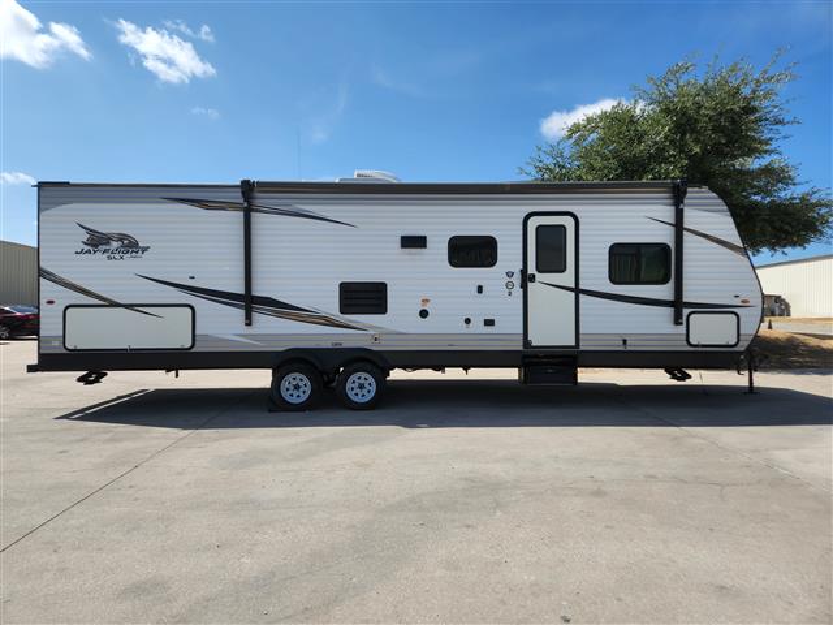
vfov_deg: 58.9
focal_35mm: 23
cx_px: 416
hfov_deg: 73.9
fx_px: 553
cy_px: 312
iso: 20
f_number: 1.8
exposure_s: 1/1567
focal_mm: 5.4
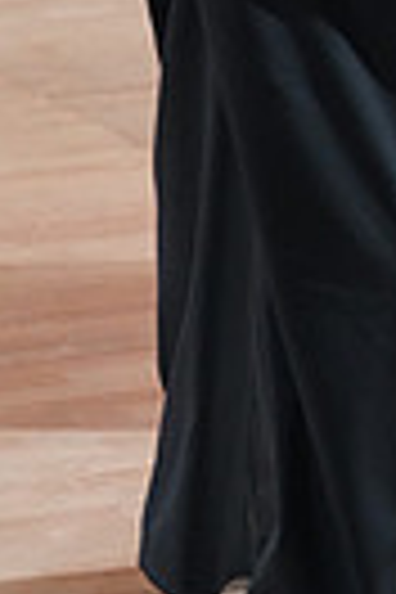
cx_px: 866
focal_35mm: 307
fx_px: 5065
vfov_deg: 6.6
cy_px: -468
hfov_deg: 4.4
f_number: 2.8
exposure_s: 1/400
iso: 3200
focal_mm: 70
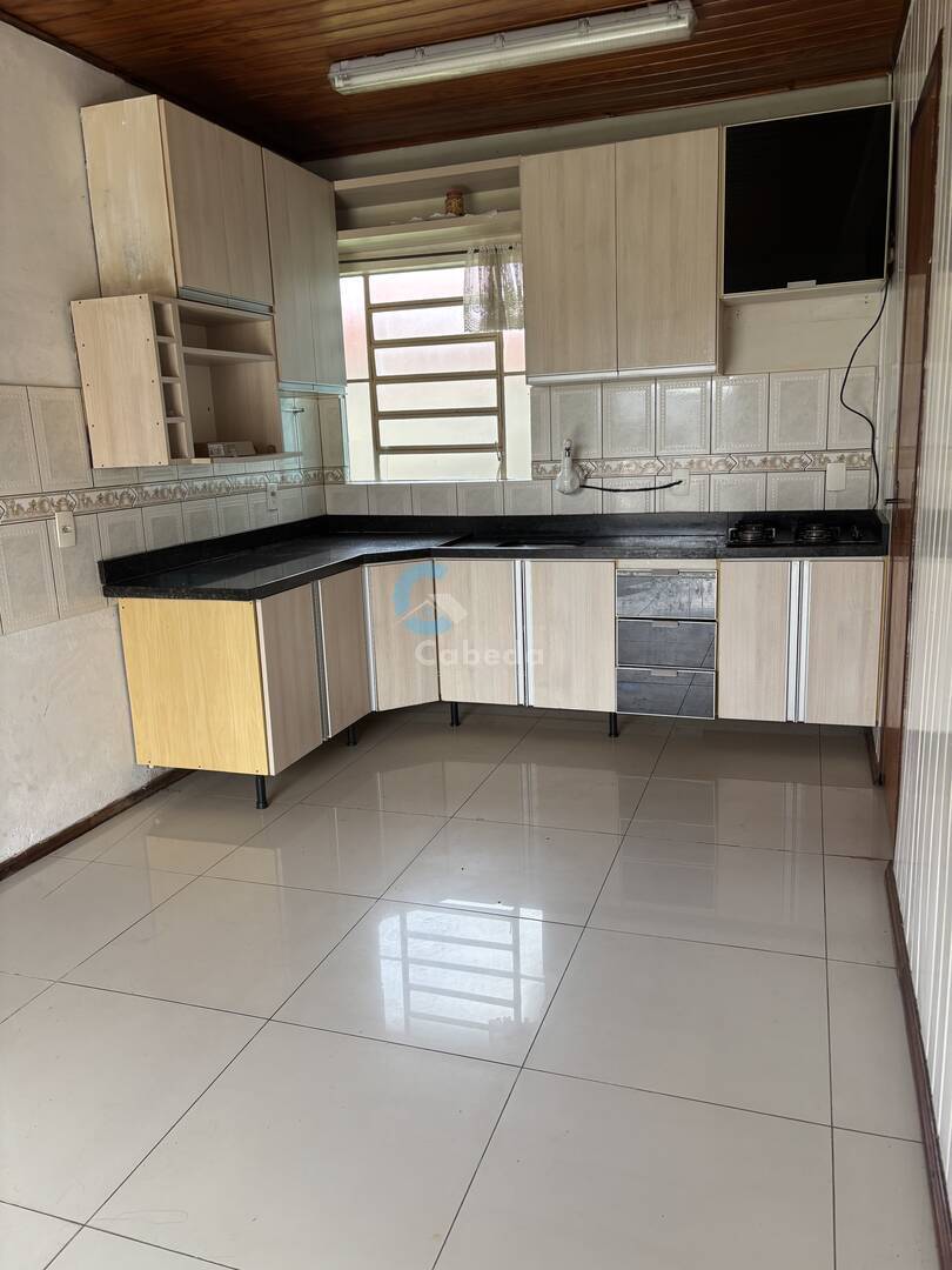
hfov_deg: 53.1
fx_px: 953
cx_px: 476
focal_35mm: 26
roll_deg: +2.0
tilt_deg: -12.8
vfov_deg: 67.3
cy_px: 635
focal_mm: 5.96
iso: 64
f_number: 1.6
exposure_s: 1/121
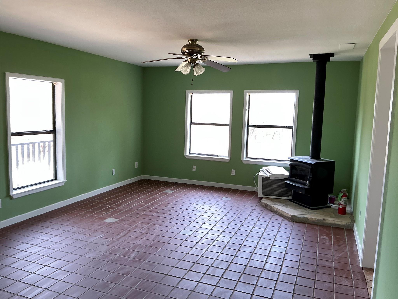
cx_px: 199
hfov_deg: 63.4
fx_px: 322
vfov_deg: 49.7
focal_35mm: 28
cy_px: 150
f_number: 1.8
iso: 160
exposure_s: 1/60
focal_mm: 3
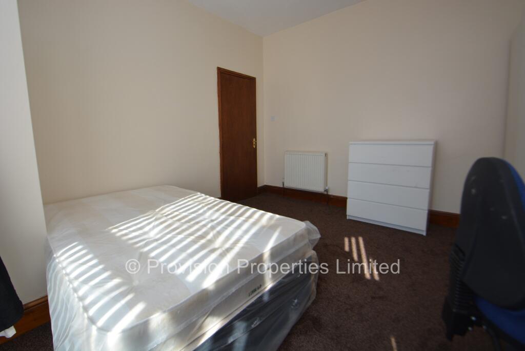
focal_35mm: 15
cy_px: 176
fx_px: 219
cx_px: 262
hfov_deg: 100.4
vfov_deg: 77.4
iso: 200
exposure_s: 1/180
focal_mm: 10
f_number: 6.7
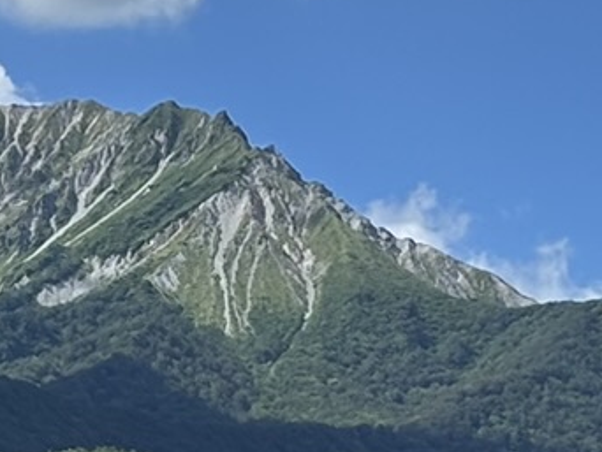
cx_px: -44
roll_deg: -3.6
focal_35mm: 311
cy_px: 480
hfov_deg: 6.3
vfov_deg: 4.8
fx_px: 5412
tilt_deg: +7.8
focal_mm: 5.96
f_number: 1.6
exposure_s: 1/3115
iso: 40
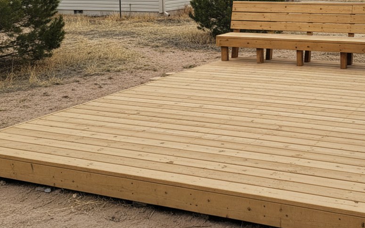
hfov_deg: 50.0
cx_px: 260
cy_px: 31
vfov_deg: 32.2
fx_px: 378
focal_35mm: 38
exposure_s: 1/1626
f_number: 1.8
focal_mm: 6.4
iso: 250
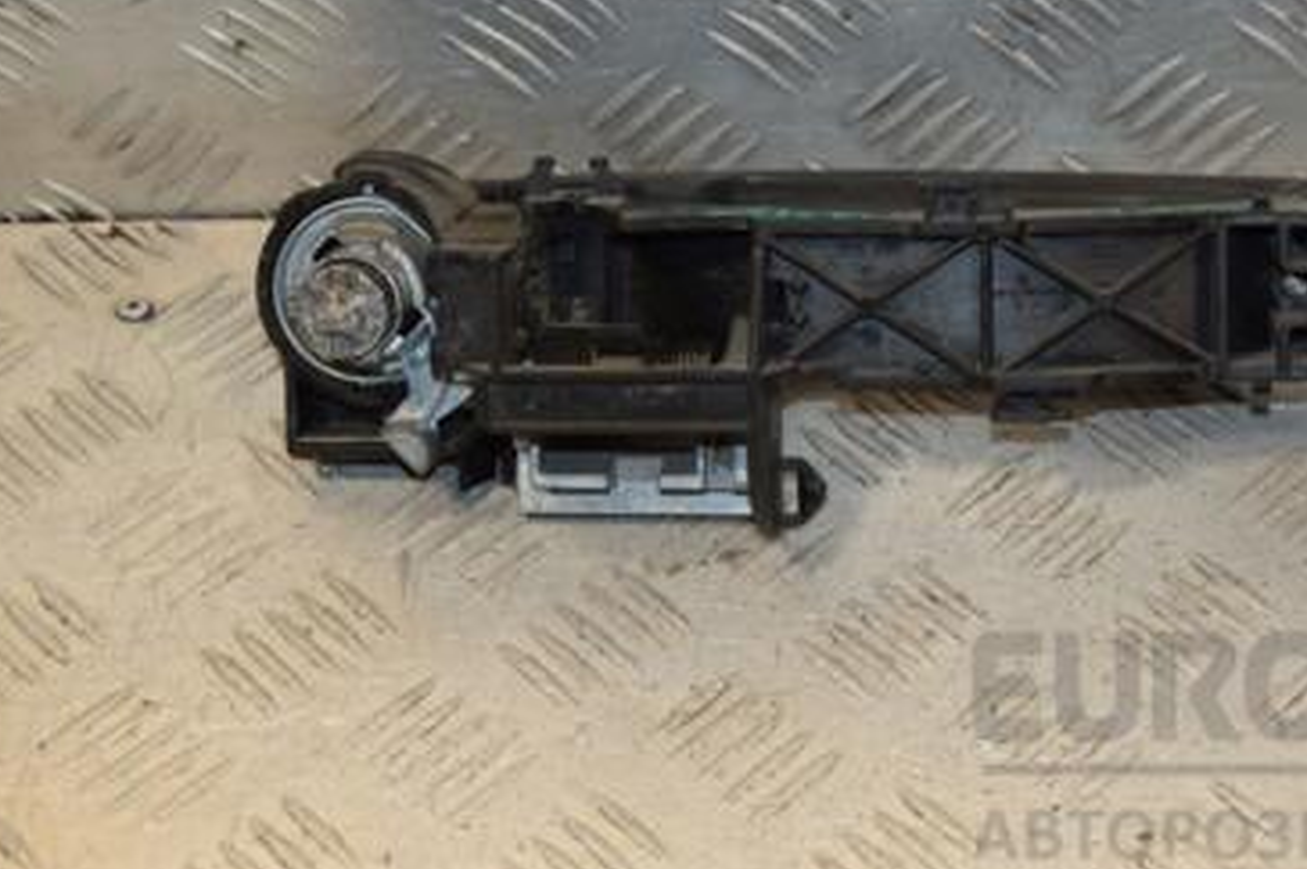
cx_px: 905
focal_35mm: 99
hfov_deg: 20.5
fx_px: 3591
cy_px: 208
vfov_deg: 13.7
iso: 800
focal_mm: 40
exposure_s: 1/200
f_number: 6.3
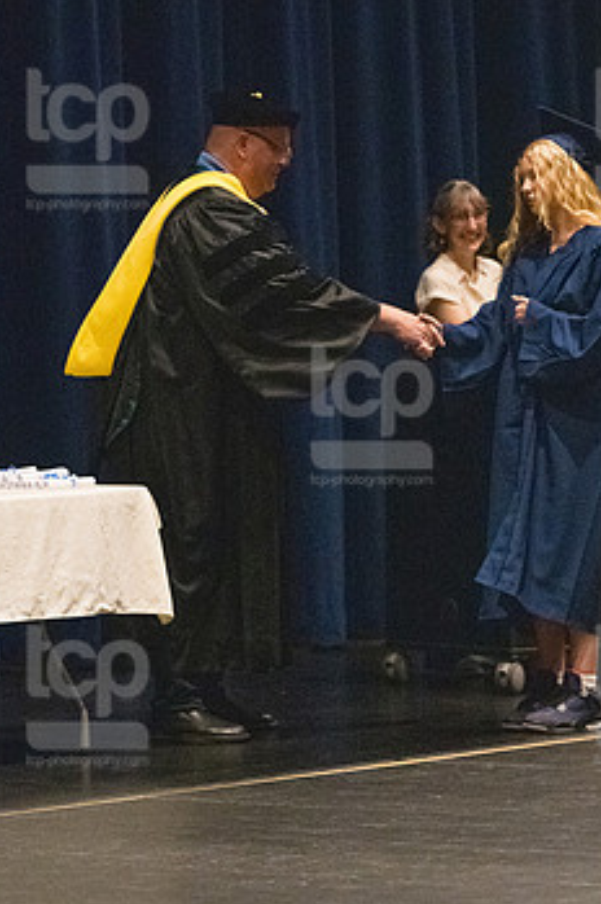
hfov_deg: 5.8
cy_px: 414
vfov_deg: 8.7
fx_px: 5921
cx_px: 372
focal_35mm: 236
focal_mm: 122
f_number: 3.2
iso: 10000
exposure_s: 1/400
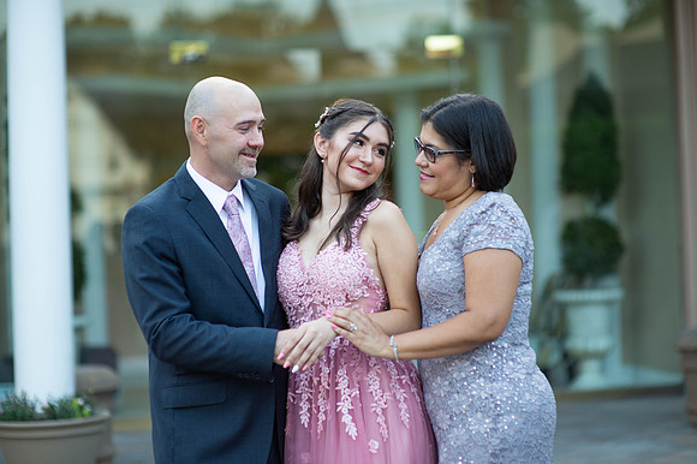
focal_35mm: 85
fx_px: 1645
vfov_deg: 16.1
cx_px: 348
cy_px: 232
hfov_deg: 23.9
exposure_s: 1/500
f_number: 2
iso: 250
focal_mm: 85
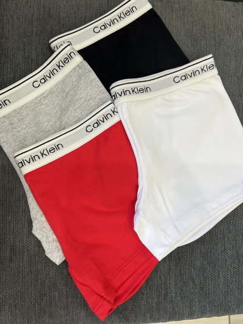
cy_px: 162
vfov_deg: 67.3
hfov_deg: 53.1
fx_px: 243
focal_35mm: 26
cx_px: 122
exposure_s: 1/100
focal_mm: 5.7
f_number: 1.5
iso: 100
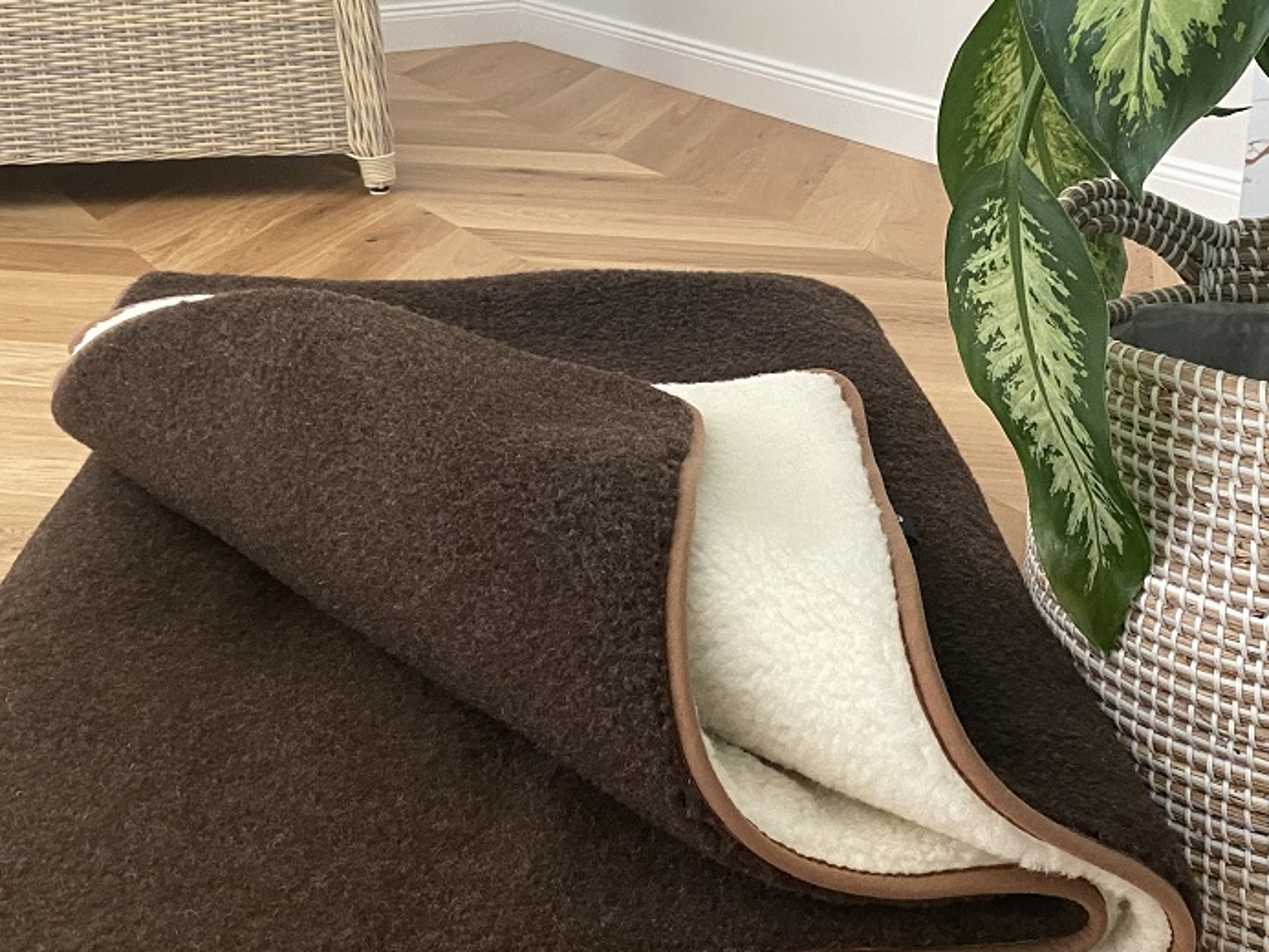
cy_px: 432
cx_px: 784
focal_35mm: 45
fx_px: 1650
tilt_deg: -21.9
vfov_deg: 32.2
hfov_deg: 41.8
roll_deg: +0.1
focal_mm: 4.25
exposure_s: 1/60
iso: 320
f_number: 1.8
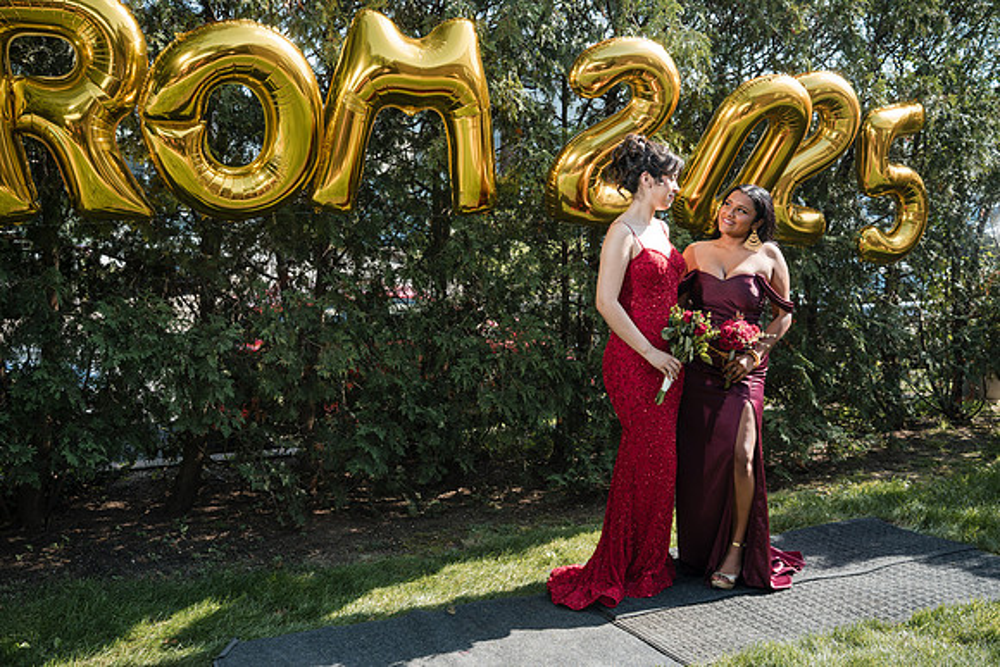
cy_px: 334
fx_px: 972
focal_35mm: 35
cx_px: 500
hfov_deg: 54.4
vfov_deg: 37.9
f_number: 5
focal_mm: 35
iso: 200
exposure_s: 1/250
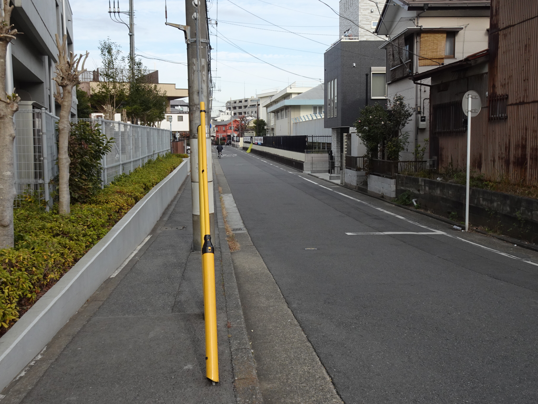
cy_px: 202
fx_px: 544
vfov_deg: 40.7
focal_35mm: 35
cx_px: 269
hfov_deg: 52.6
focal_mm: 5.9
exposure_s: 1/400
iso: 100
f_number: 4
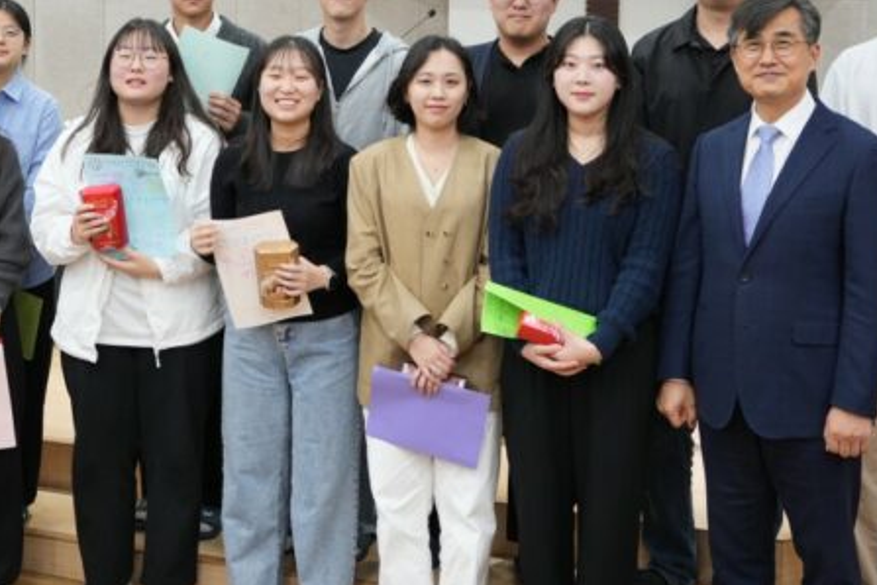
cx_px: 398
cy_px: 122
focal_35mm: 67
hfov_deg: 30.1
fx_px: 1632
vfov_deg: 20.1
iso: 800
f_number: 4.5
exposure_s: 1/40
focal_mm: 39
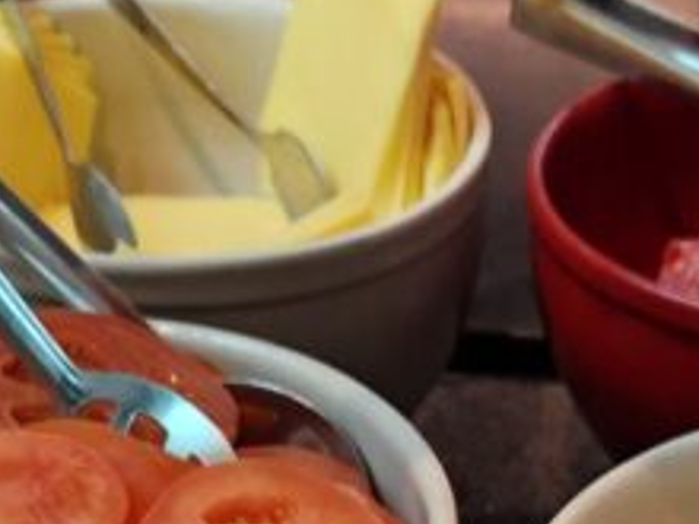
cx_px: 731
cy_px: 1077
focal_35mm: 107
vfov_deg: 12.1
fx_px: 2161
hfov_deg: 17.8
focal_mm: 5.4
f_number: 1.8
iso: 320
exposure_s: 1/100
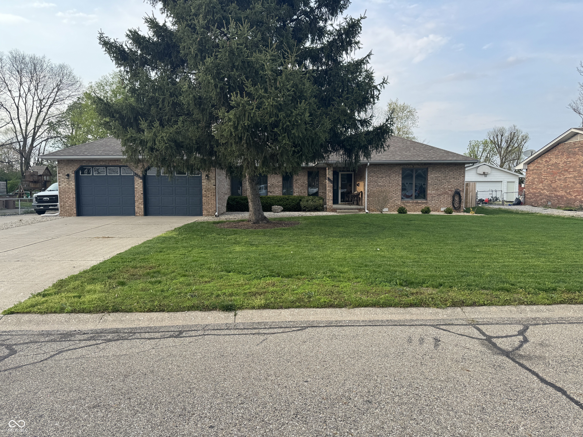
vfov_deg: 56.8
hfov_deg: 71.6
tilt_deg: -3.9
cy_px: 218
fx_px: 404
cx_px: 292
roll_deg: -0.1
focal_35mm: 24
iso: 80
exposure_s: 1/1131
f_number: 1.78
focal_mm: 6.76
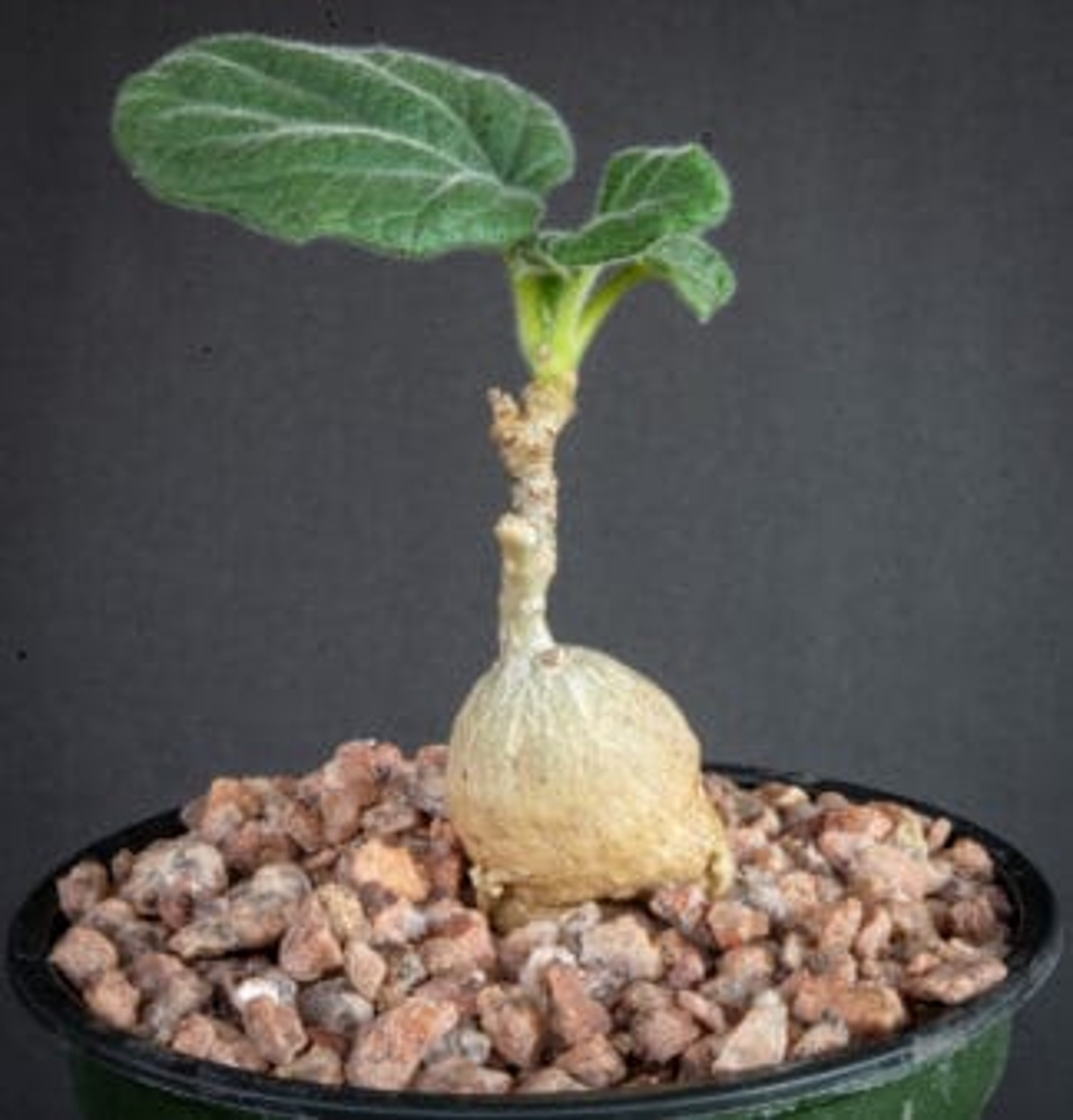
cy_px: 536
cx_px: 594
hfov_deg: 18.9
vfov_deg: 19.7
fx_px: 3220
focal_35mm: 90
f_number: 36
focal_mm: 60
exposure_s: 6
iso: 100
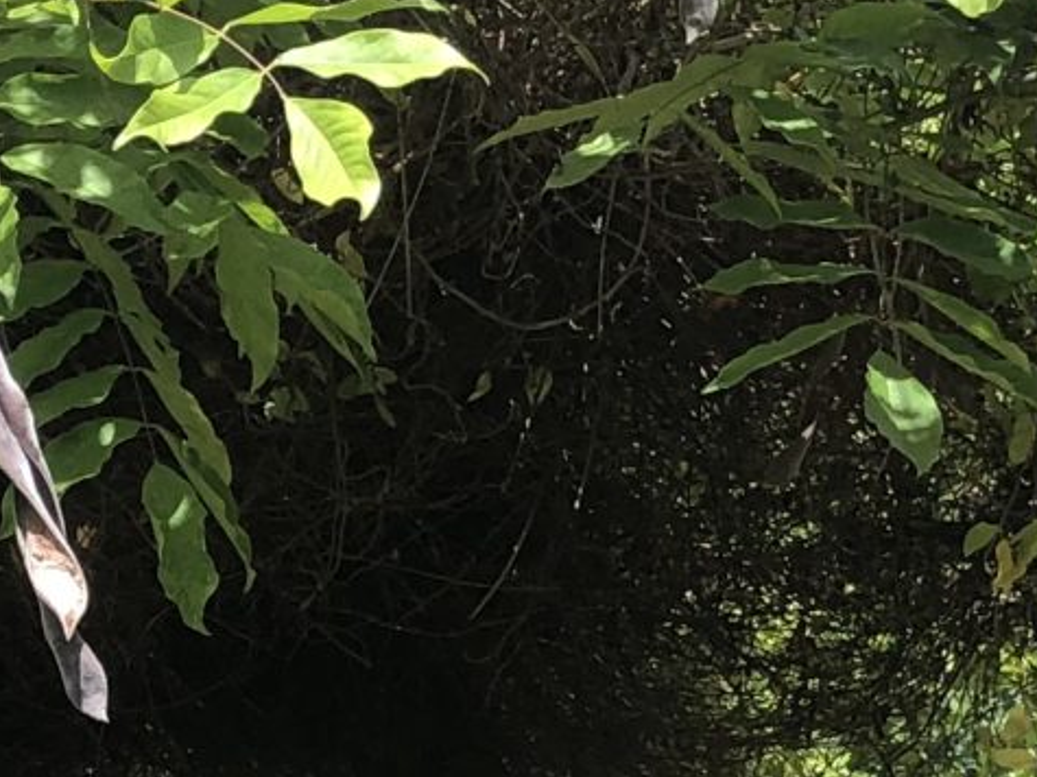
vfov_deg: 9.3
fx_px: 4522
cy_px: 1478
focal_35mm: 151
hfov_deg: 13.0
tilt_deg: -1.7
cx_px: 782
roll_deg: +0.5
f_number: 1.8
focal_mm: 3.99
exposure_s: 1/432
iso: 20
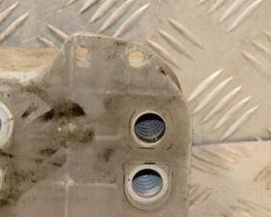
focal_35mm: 317
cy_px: 130
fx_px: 2543
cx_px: 88
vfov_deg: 4.9
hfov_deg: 6.1
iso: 800
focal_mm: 105
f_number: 7.1
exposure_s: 1/160
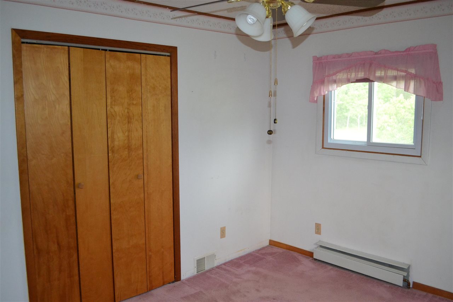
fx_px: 377
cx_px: 226
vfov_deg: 43.6
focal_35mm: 30
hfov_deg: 61.9
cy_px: 151
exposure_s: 1/60
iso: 2200
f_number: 3.8
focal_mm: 20
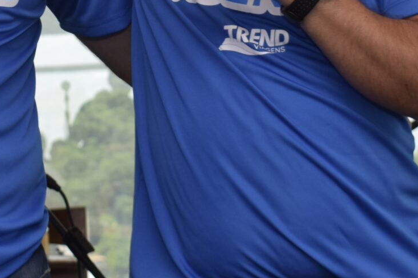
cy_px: -52
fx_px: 2183
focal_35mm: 188
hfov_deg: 10.9
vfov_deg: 7.2
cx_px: 65
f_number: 5.6
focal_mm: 36
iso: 140
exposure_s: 1/125
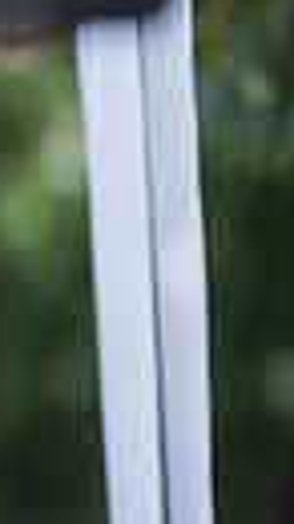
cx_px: -854
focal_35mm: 865
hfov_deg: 1.4
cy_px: 159
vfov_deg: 2.5
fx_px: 12004
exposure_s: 1/400
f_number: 4
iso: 500
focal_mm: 185
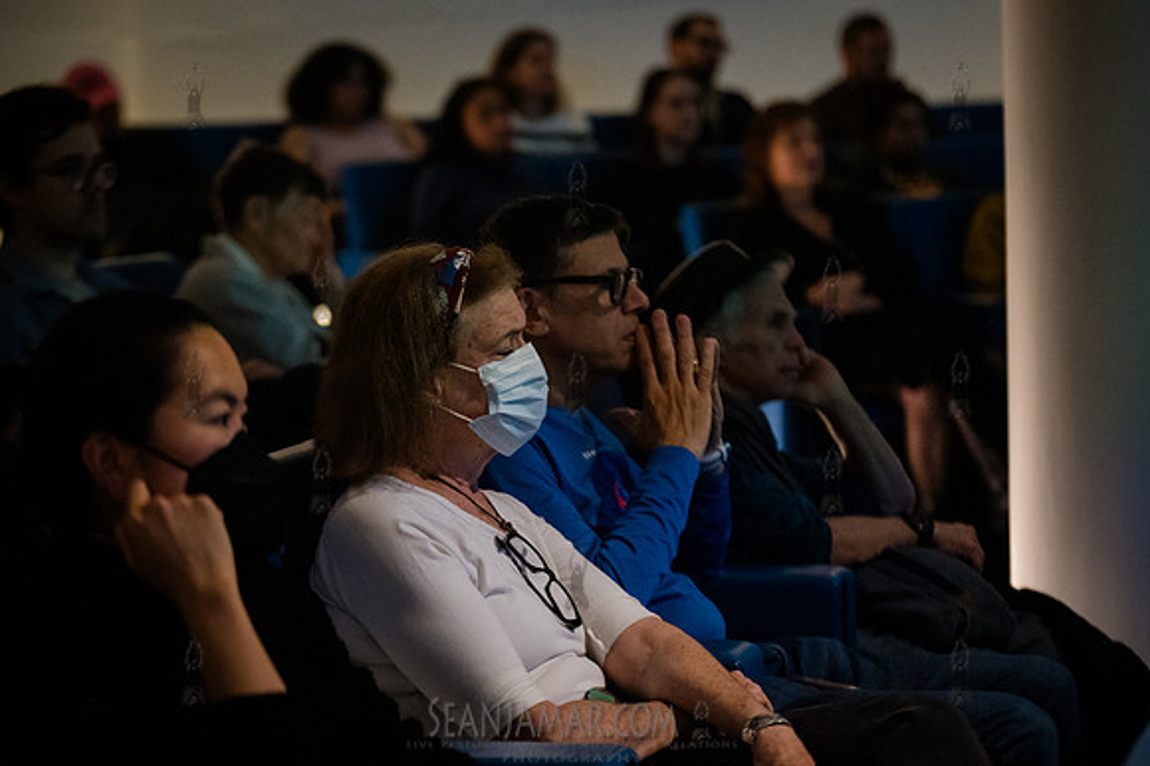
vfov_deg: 14.1
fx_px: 3099
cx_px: 575
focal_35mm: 97
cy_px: 383
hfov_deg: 21.0
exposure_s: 1/160
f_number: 2.8
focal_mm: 91
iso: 12800
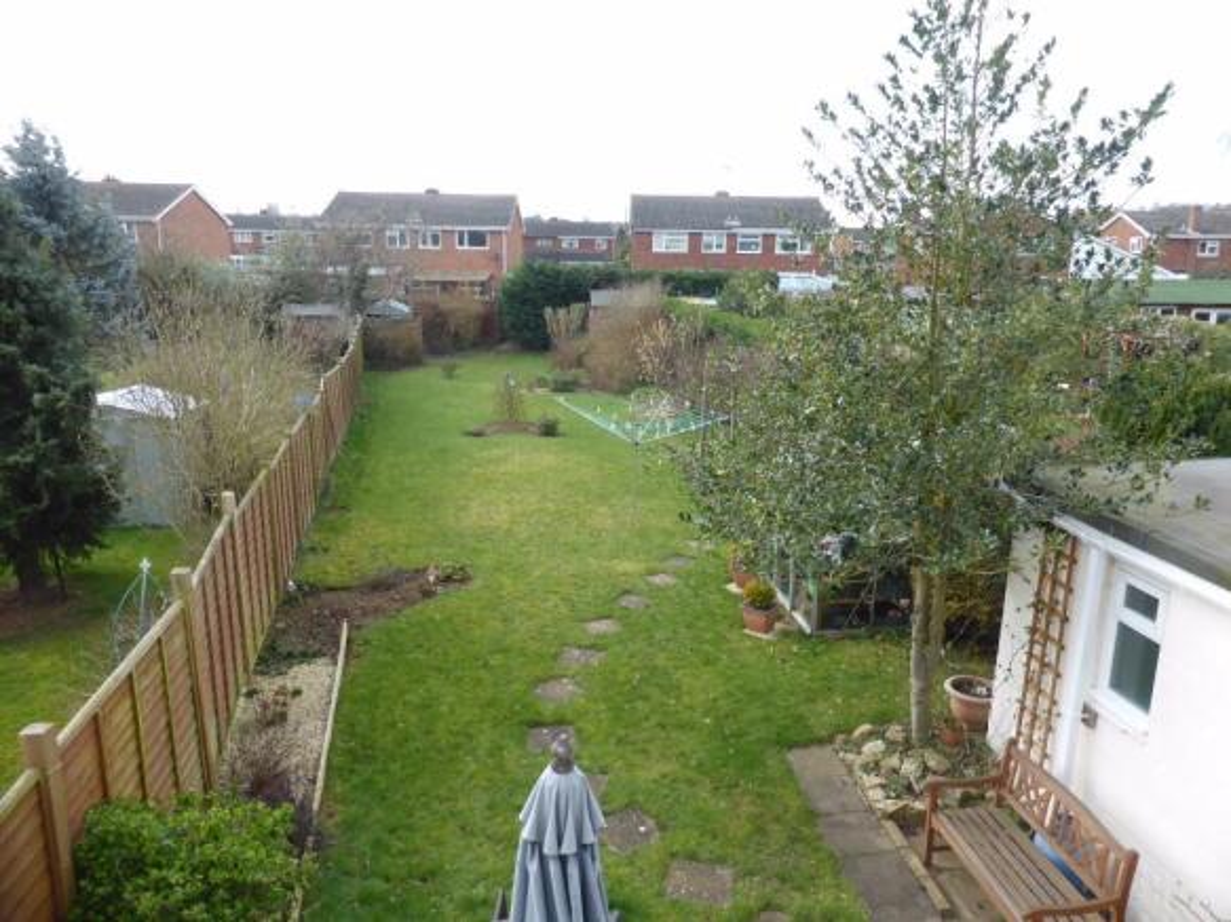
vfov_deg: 56.8
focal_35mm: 24
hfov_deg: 71.6
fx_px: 853
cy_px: 461
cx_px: 616
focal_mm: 4.3
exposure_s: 1/250
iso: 100
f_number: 3.3
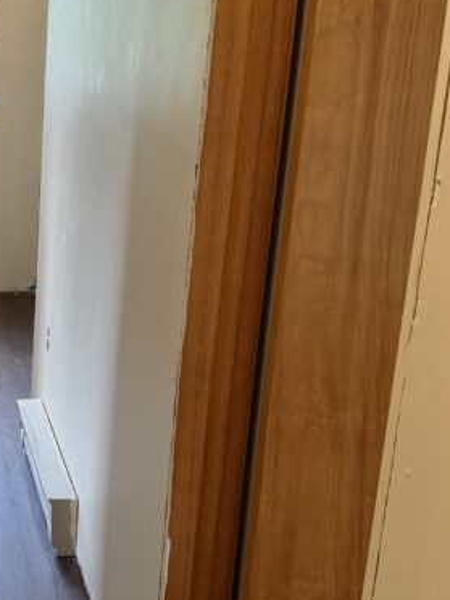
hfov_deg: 20.7
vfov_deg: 29.3
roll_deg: -0.5
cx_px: -102
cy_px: 352
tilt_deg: -17.9
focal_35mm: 66
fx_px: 1144
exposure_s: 1/60
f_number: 1.78
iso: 250
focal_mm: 6.76
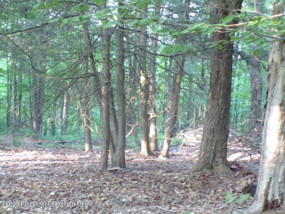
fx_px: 461
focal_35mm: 56
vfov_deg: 26.1
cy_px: 107
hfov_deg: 34.3
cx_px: 142
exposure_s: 1/13
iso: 800
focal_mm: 10.1
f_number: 3.7
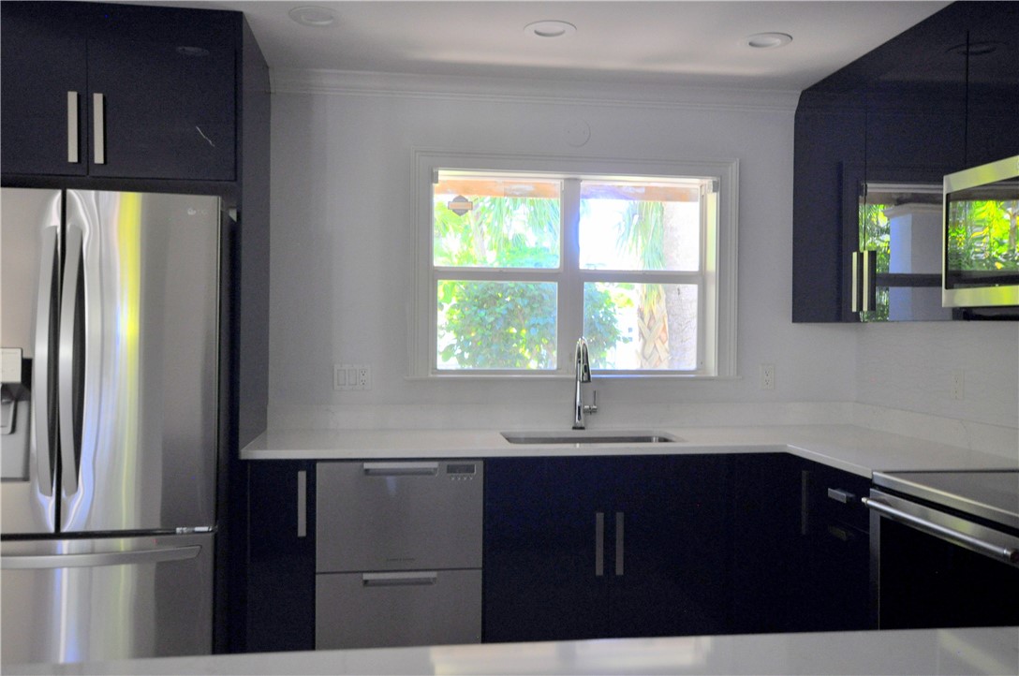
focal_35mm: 30
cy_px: 338
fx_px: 848
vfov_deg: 43.5
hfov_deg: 62.0
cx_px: 510
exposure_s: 1/60
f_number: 4
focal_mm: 20
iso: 800
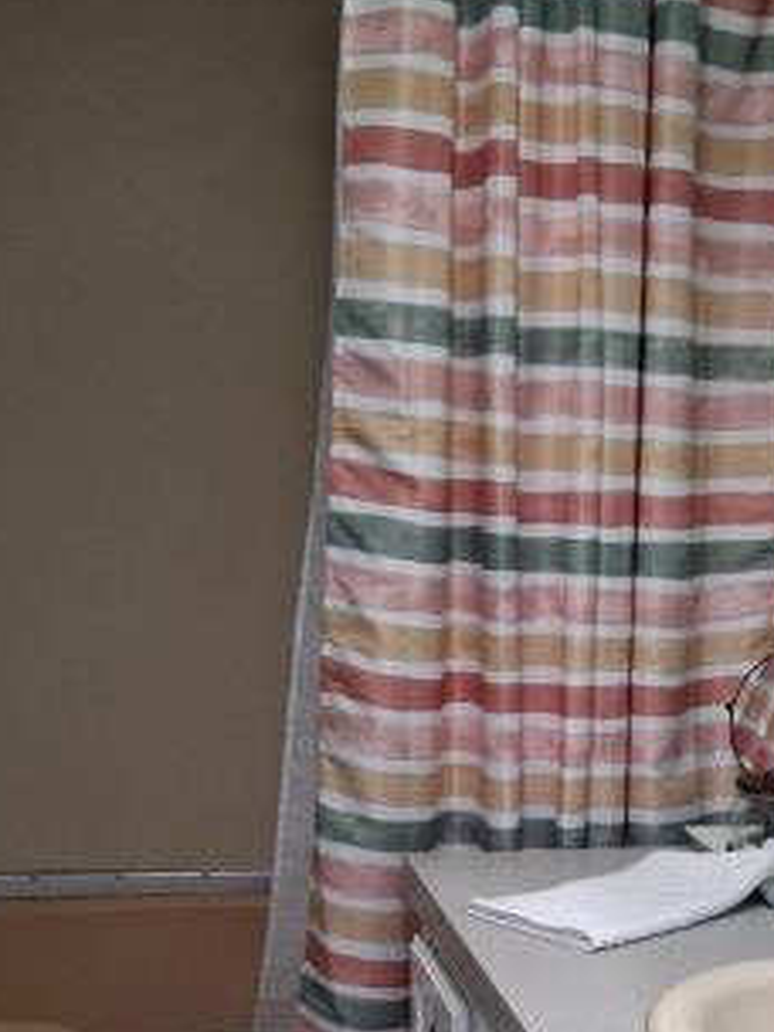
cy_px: 1030
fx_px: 1699
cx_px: 747
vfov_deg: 31.3
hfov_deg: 24.6
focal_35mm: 57
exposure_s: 1/60
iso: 320
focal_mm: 3.98
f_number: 1.8
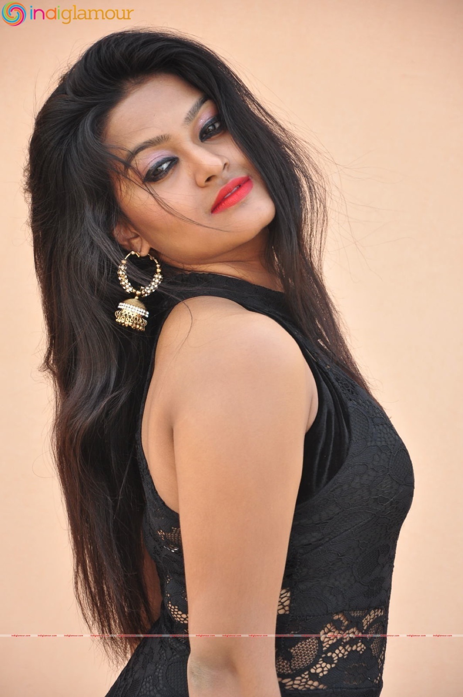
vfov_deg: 13.1
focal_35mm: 158
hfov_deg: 8.7
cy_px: 348
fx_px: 3048
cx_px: 232
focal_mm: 105
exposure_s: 1/125
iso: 400
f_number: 6.3
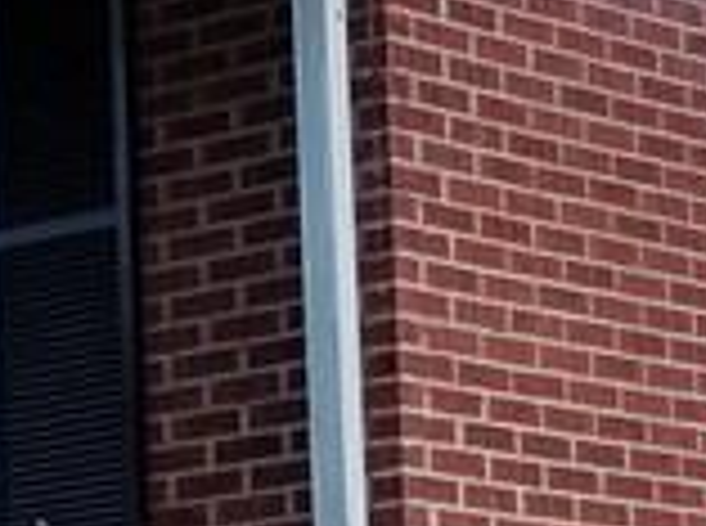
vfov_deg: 8.6
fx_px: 3459
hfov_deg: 11.3
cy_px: 692
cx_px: -238
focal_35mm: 170
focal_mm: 4.25
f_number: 1.7
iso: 50
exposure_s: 1/184
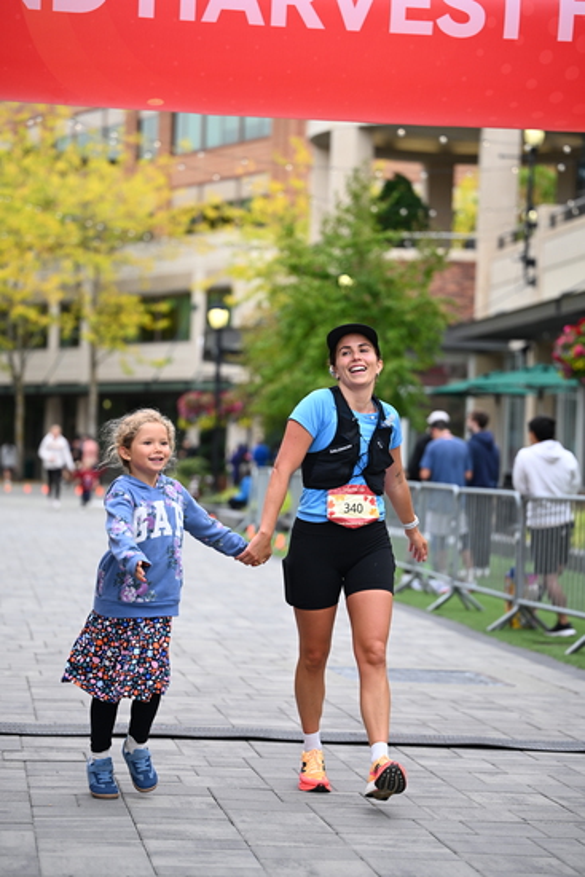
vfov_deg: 21.2
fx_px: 2338
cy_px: 438
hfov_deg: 14.3
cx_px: 292
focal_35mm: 96
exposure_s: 1/2000
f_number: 2.8
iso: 640
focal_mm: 96
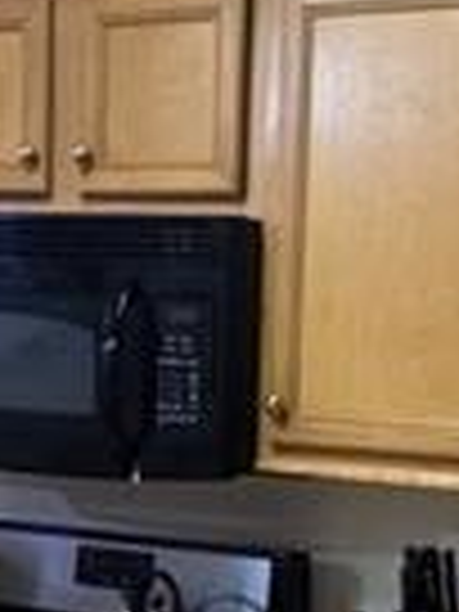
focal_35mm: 79
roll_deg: -3.1
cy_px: 648
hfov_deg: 18.3
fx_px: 1397
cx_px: 428
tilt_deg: -10.3
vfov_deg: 23.4
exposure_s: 1/60
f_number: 2.2
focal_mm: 2.22
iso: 800
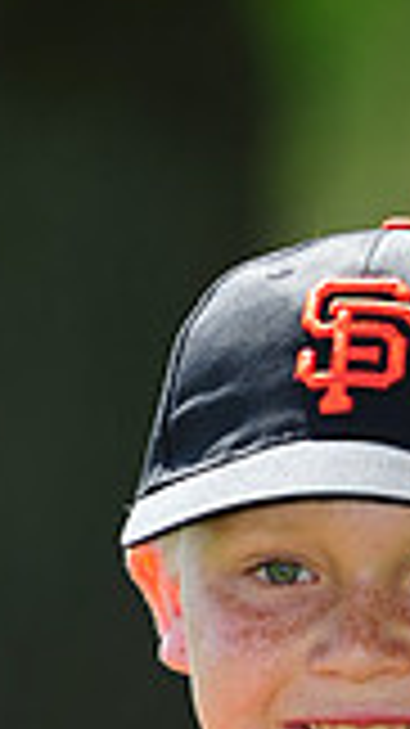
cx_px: 369
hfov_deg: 1.6
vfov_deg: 2.9
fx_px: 14511
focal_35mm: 750
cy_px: 882
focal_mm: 200
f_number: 4.5
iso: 200
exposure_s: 1/640
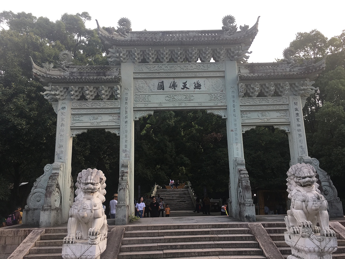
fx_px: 289
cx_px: 172
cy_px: 130
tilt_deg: +11.1
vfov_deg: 48.2
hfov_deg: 61.7
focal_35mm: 29
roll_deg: +1.2
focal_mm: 4.15
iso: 25
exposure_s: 1/198
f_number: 2.2
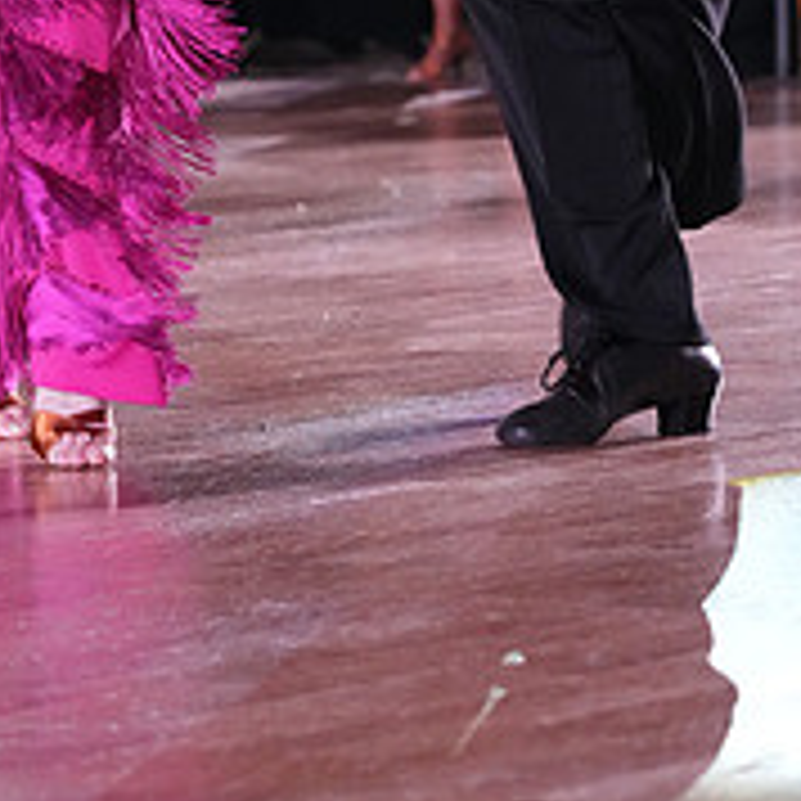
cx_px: 304
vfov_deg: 6.0
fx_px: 7618
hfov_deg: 6.0
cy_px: -405
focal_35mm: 291
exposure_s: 1/320
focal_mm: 105
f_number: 5
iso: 5000
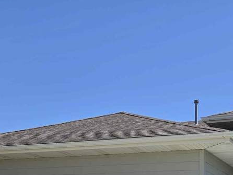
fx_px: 444
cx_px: 163
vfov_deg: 19.9
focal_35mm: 66
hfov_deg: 29.1
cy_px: 245
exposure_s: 1/4256
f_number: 1.8
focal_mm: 5.4
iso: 80
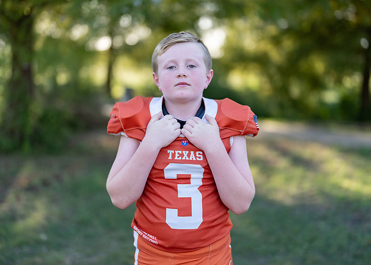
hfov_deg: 37.2
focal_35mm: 52
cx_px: 186
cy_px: 132
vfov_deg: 27.0
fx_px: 552
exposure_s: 1/1250
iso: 100
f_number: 1.2
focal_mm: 50
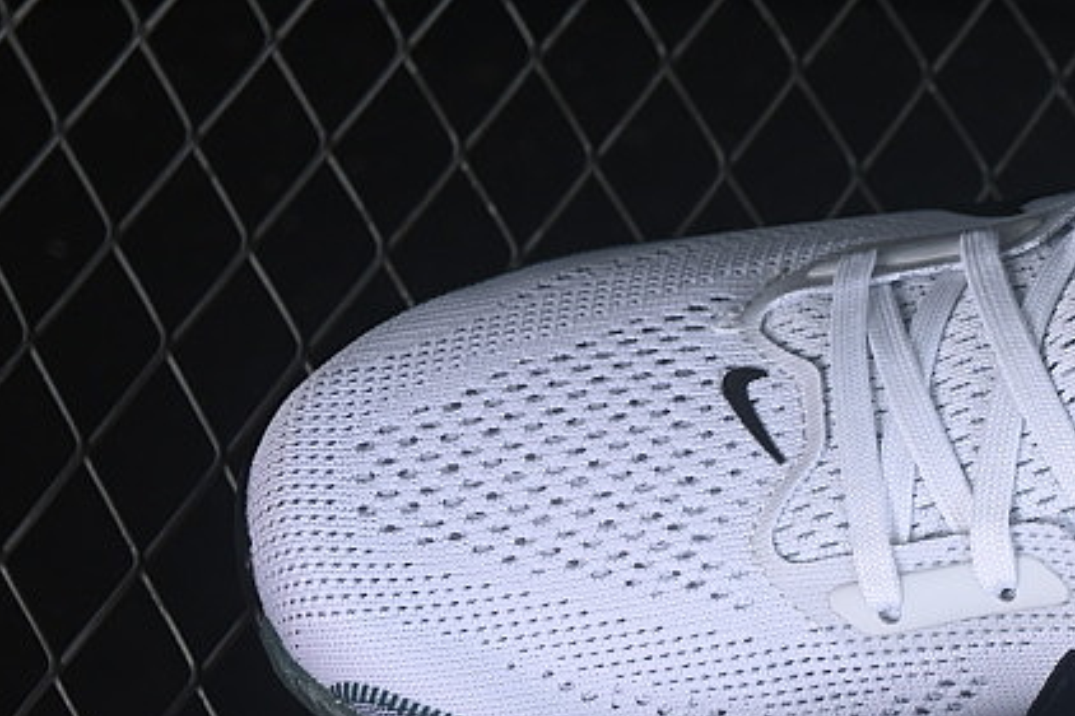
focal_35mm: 192
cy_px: 792
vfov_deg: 7.1
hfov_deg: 10.5
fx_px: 5731
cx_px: 1274
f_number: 7.1
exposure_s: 1/80
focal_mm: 50
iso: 160
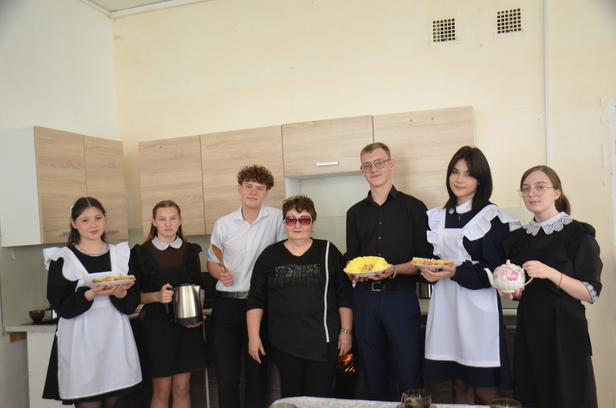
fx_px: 589
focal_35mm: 34
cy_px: 204
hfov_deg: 55.2
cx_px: 308
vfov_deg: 38.2
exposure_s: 1/60
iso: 400
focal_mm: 23
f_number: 4
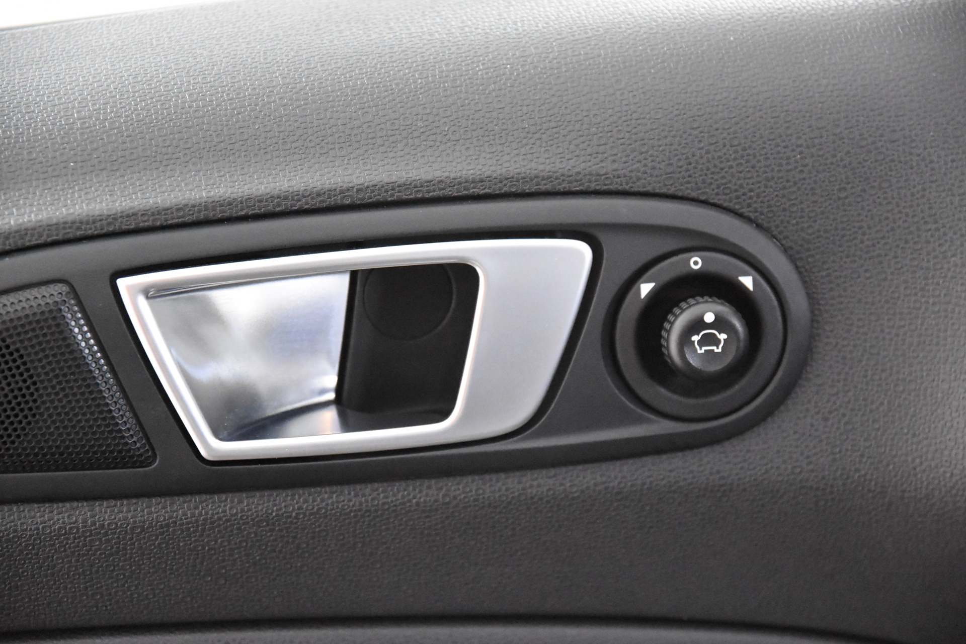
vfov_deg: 13.0
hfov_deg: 19.5
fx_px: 2817
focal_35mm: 105
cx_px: 483
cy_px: 322
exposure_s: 1/60
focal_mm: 70
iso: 12800
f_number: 4
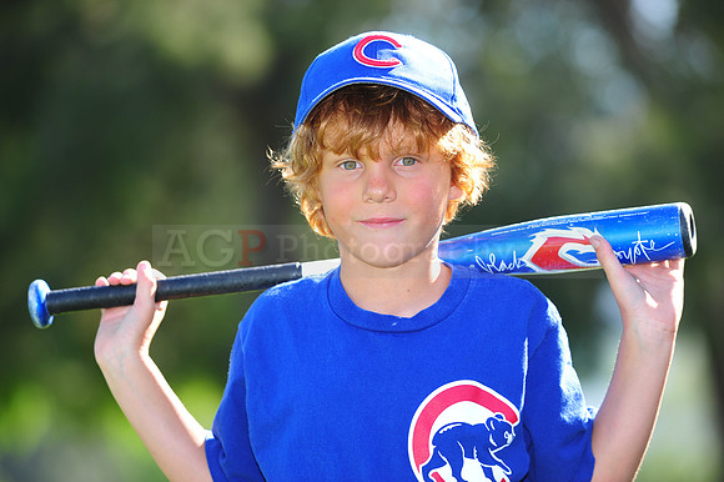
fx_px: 4020
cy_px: 241
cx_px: 362
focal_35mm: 200
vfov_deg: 6.9
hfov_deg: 10.3
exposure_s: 1/320
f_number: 4.5
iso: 200
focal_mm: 200
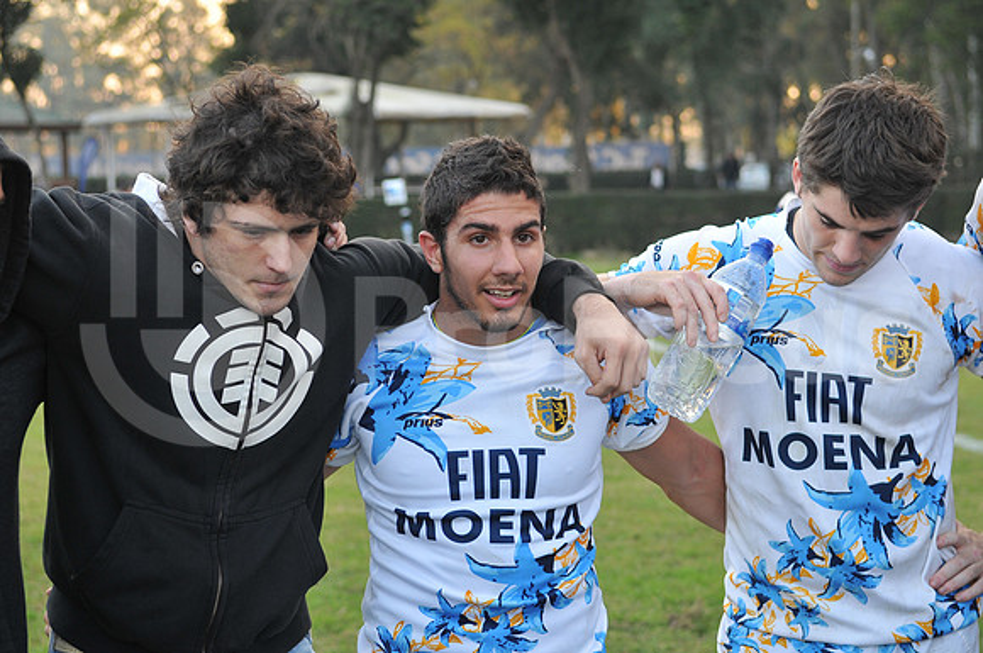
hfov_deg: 24.6
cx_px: 492
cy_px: 326
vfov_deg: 16.5
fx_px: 2250
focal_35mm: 82
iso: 400
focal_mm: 55
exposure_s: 1/200
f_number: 4
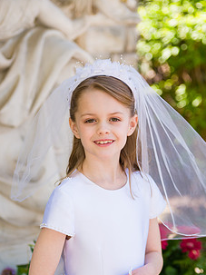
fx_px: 850
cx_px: 103
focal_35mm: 107
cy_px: 162
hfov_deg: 13.8
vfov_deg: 18.4
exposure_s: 1/640
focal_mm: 75
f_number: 3.2
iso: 200
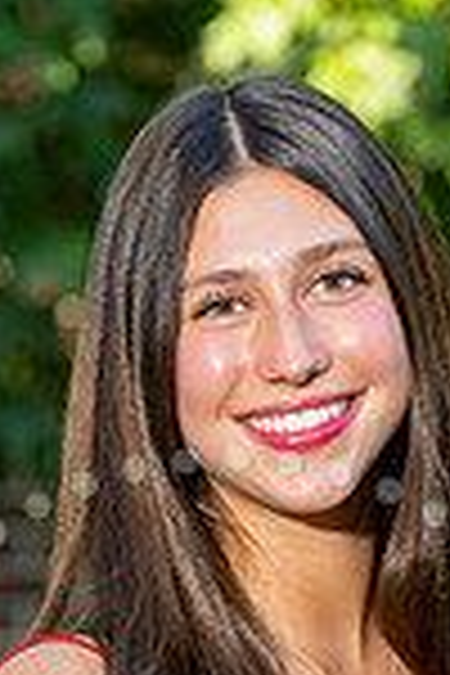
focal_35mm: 314
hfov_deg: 4.4
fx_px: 5887
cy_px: 864
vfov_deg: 6.5
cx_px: 230
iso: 400
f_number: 4.5
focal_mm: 105
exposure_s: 1/200
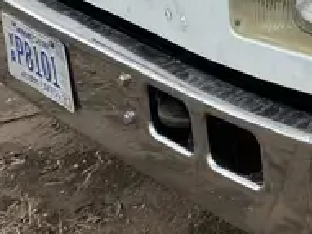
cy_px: -164
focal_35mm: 131
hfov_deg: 12.9
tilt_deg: -14.7
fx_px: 1180
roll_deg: +0.5
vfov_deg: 10.7
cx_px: 652
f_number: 1.8
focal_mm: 4.25
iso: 32
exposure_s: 1/2183
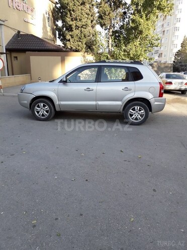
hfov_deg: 51.4
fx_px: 194
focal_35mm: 27
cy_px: 125
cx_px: 94
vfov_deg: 65.3
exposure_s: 1/321
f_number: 1.9
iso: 40
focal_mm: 3.6
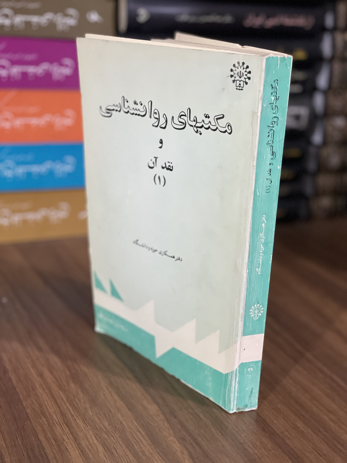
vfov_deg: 36.8
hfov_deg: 28.0
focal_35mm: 52
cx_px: 174
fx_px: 695
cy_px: 232
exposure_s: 1/36
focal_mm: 6
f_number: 2
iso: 500
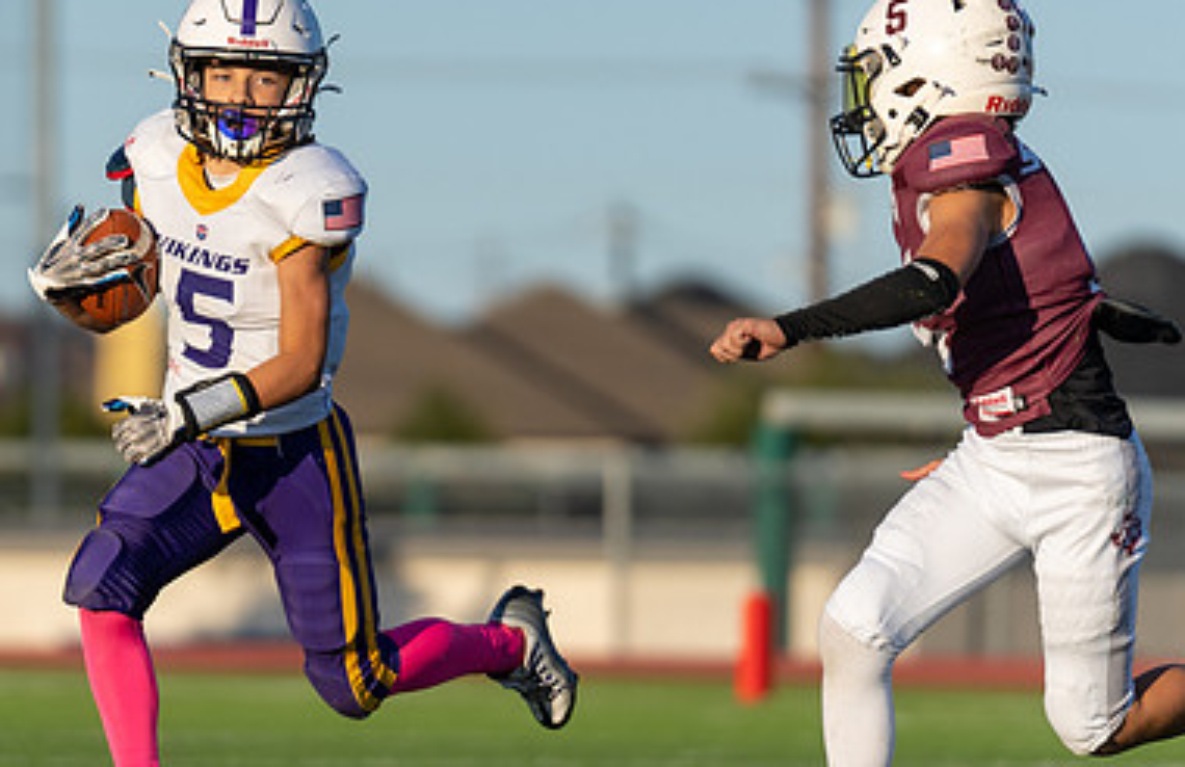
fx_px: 16149
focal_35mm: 495
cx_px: 246
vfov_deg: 2.7
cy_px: 377
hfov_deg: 4.2
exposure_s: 1/1600
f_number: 2.8
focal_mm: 200
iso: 100
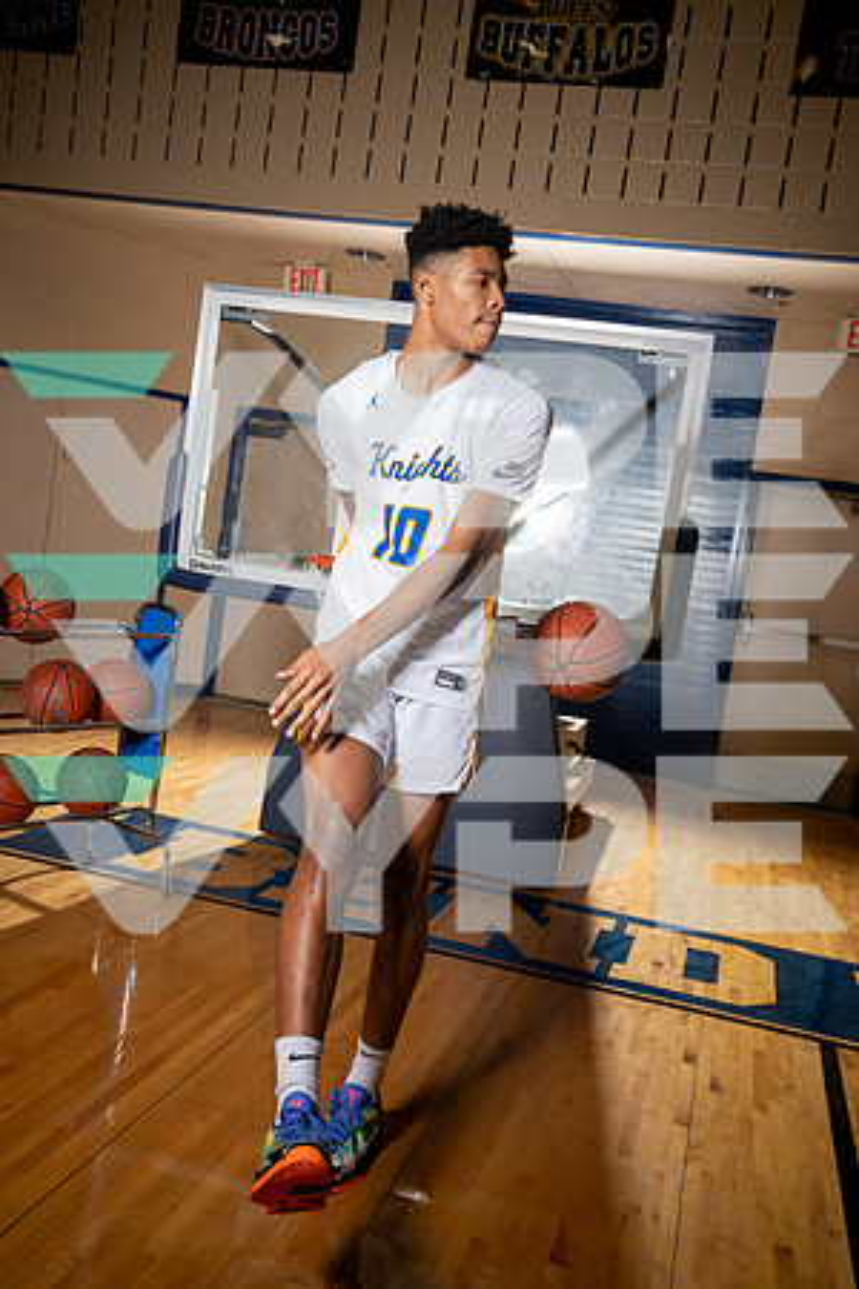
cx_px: 430
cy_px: 644
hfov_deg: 37.9
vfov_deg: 54.4
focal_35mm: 35
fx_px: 1253
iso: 640
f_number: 8
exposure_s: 1/250
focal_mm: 35
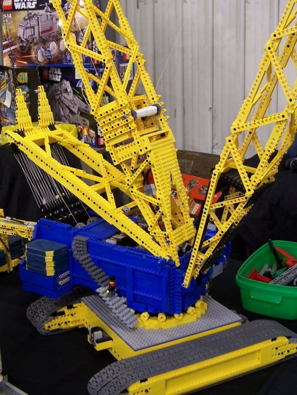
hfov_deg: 26.6
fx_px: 629
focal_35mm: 55
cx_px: 148
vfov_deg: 34.7
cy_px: 144
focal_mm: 6.3
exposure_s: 1/2
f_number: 2.8
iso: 80
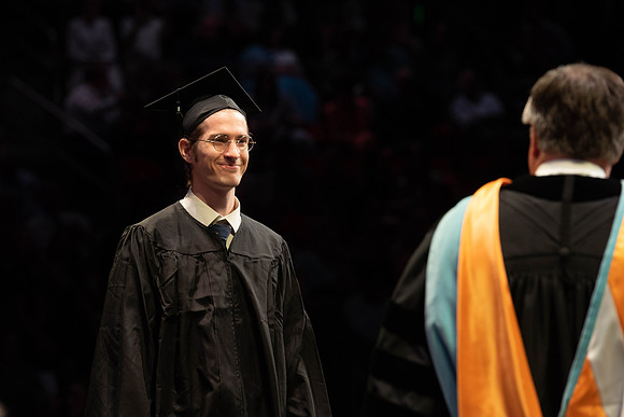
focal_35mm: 192
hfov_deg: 10.7
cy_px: 200
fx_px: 3330
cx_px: 295
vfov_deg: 7.2
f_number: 4.5
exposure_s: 1/320
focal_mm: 180
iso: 1600
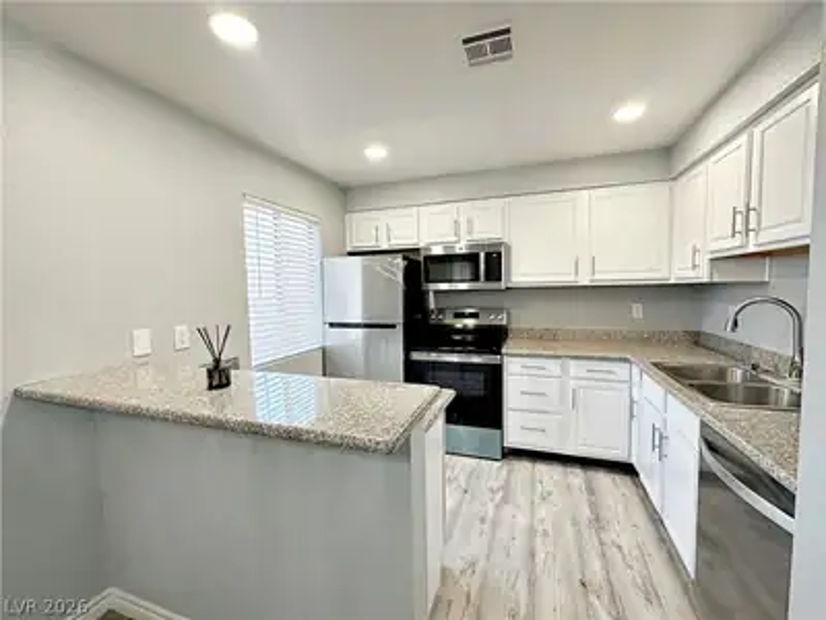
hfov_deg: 102.1
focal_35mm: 14
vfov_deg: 85.7
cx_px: 413
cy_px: 310
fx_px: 334
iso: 125
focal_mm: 2.22
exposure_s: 1/120
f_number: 2.2
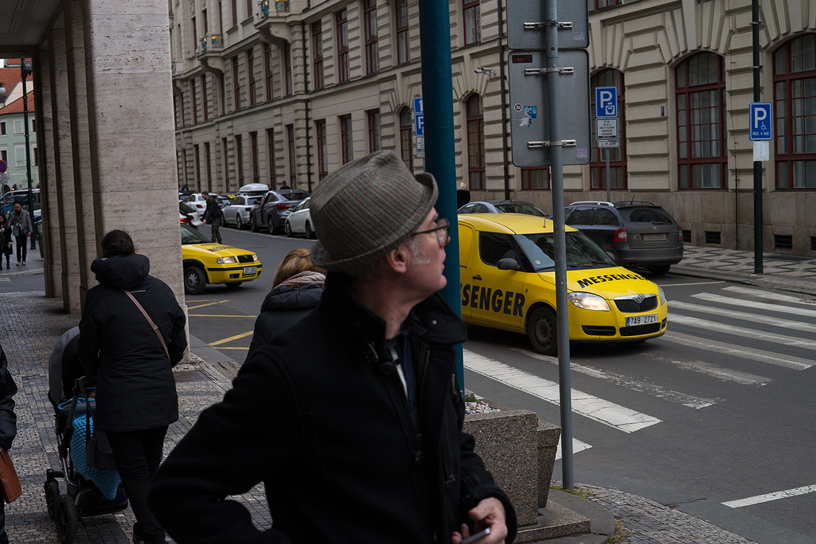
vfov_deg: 27.0
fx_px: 1133
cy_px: 272
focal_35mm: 50
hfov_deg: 39.6
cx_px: 408
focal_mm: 50
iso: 250
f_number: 7.1
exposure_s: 1/200
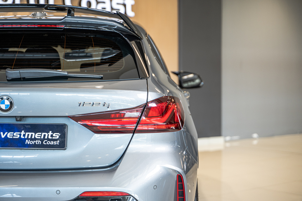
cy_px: 100
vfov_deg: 18.2
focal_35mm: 75
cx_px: 151
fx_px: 629
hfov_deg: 27.0
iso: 500
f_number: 2.8
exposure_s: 1/125
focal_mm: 75
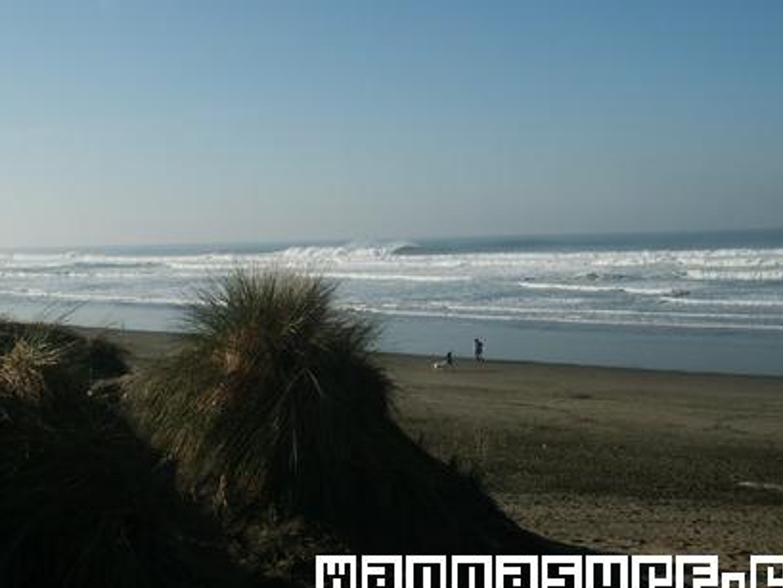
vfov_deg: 30.8
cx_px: 386
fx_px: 1063
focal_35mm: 47
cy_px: 226
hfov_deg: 40.4
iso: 64
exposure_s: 1/500
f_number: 6.7
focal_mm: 7.18
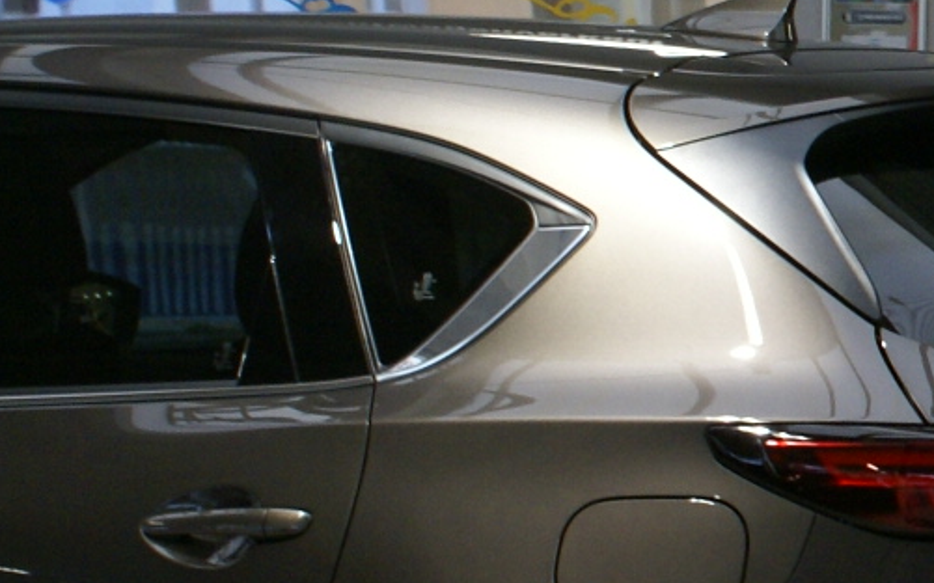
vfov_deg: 6.4
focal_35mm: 205
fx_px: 5216
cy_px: 22
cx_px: 1752
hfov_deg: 9.7
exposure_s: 1/30
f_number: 5.6
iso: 400
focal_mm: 35
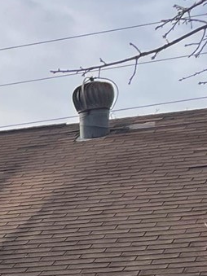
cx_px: -240
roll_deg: -0.8
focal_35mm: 157
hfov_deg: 8.8
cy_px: 527
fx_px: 1253
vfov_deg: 11.5
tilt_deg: -1.9
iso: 32
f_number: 1.6
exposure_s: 1/3125
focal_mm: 4.2
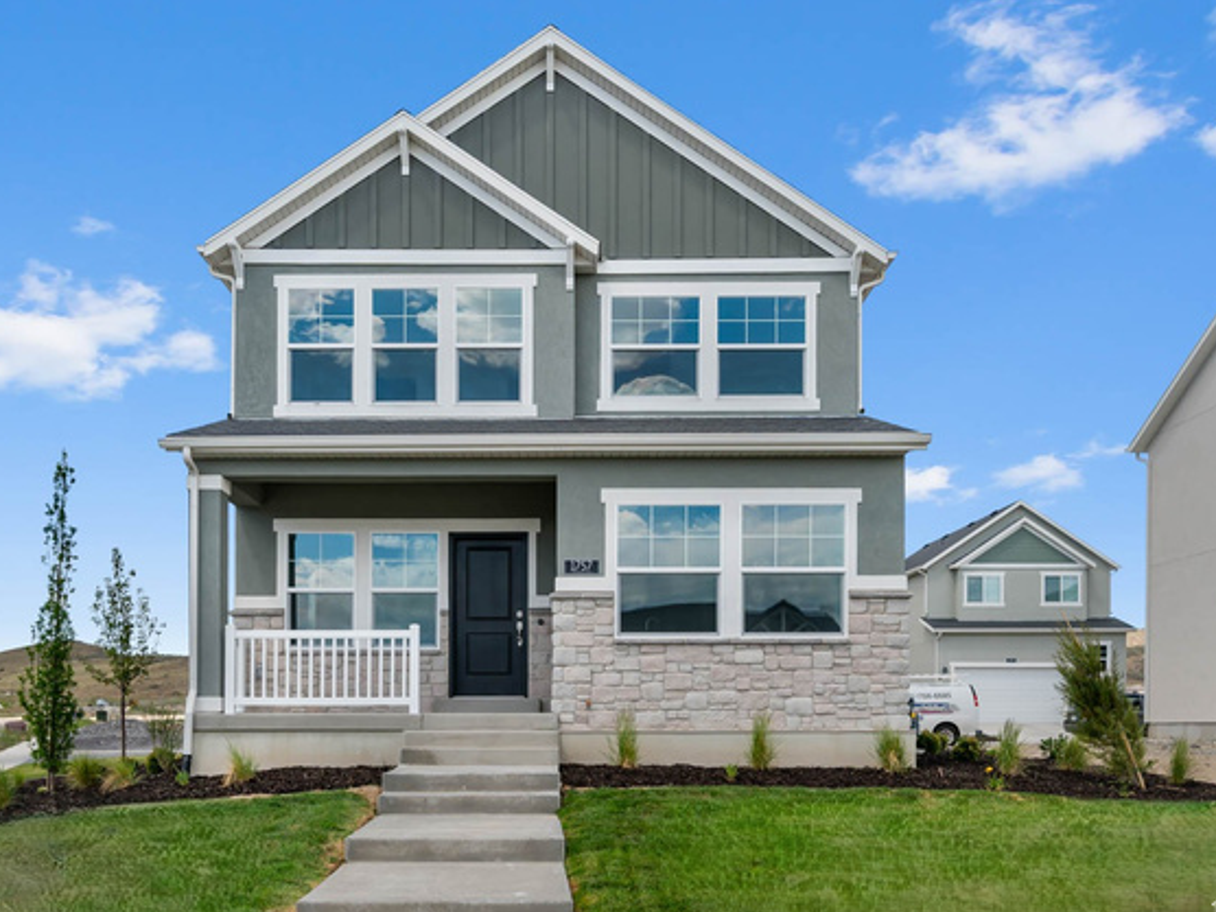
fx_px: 1089
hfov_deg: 58.2
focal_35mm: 31
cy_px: 461
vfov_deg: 45.4
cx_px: 547
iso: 320
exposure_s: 1/160
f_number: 8
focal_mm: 28
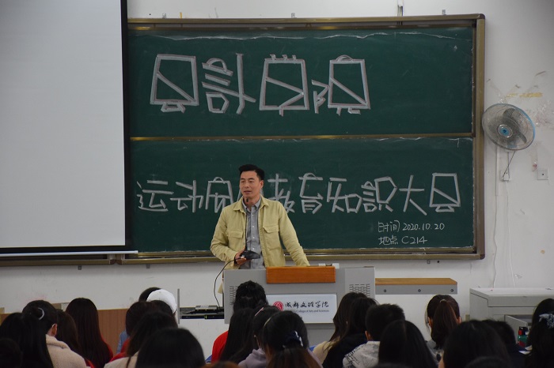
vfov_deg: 10.2
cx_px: 277
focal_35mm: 135
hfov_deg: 15.2
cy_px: 184
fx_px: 2076
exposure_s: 1/125
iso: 2500
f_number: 5.3
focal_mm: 90
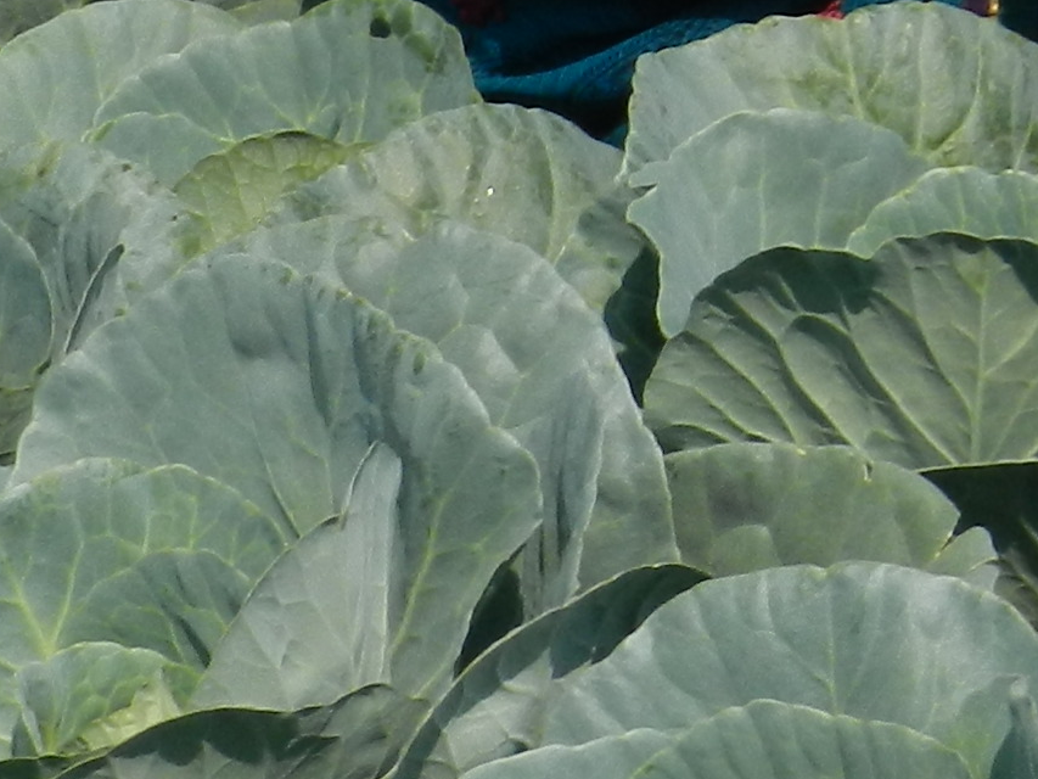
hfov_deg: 2.9
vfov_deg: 2.2
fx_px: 20393
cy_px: -512
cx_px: 1917
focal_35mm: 680
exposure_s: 1/1000
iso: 160
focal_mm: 25.7
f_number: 5.1
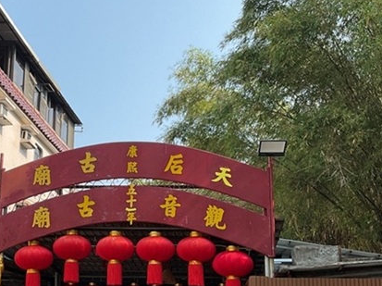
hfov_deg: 34.6
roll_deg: -0.9
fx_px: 606
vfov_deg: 26.2
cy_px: 214
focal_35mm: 55
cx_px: 120
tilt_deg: +12.1
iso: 16
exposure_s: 1/666
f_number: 1.8
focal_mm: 3
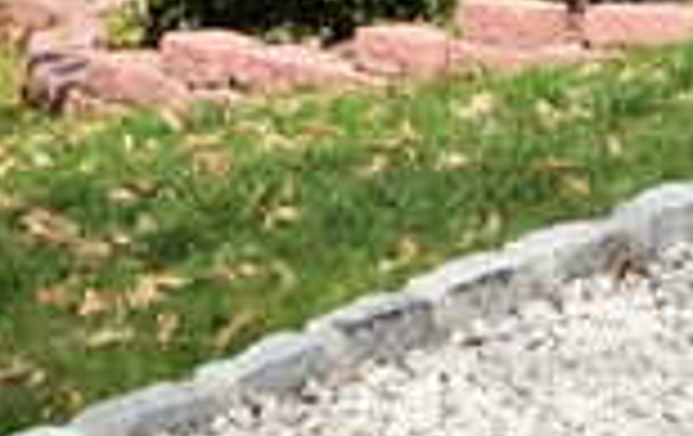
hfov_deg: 7.8
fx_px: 4883
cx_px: 1305
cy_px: -1151
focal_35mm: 258
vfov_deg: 4.7
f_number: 13
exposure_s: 1/1000
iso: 1600
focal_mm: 24
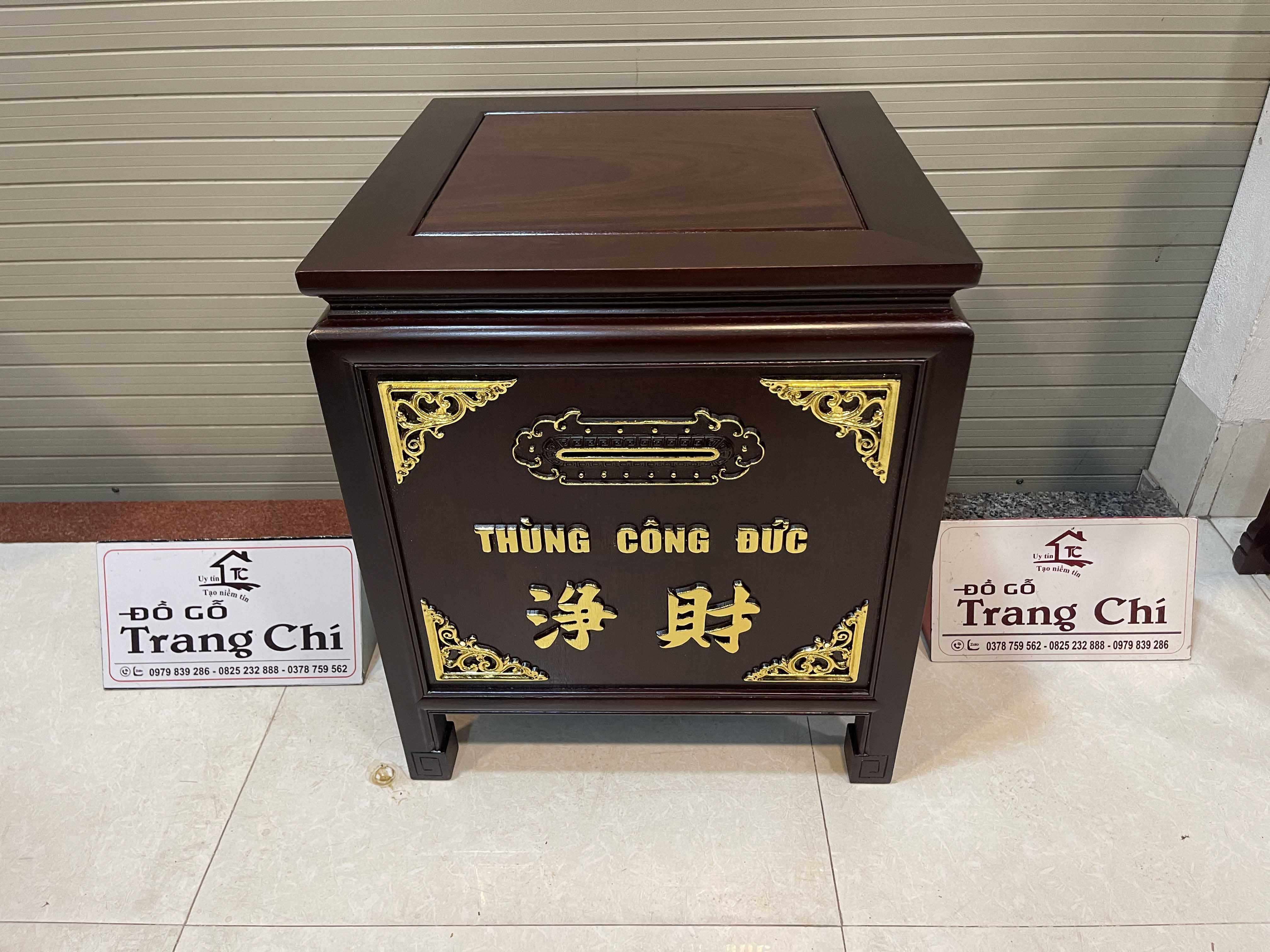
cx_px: 635
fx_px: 917
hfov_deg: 69.4
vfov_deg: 54.9
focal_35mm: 25
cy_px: 476
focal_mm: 5.1
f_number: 1.6
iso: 160
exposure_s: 1/50
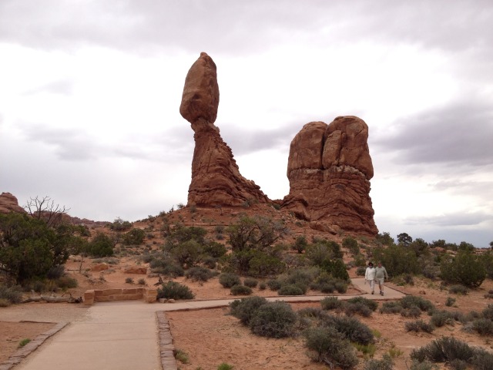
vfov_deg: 40.7
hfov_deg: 52.6
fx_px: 498
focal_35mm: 35
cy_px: 185
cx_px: 246
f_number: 2.4
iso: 50
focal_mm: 4.28
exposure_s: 1/1325
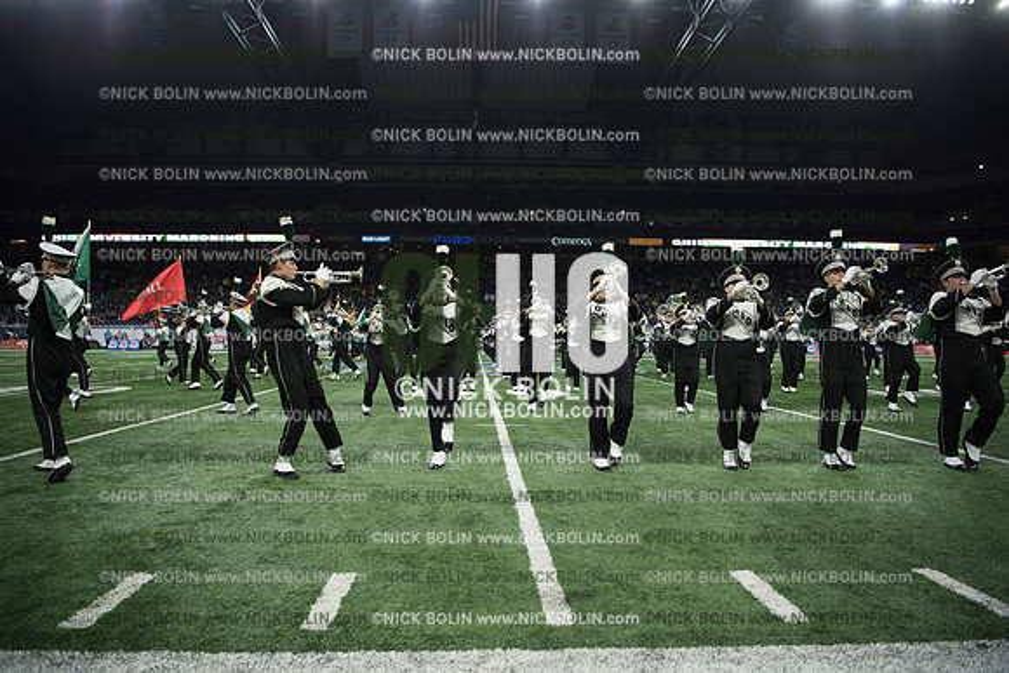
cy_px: 336
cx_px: 504
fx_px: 673
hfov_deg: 73.7
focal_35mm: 24
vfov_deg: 53.2
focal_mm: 24
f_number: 2.8
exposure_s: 1/1250
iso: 1250
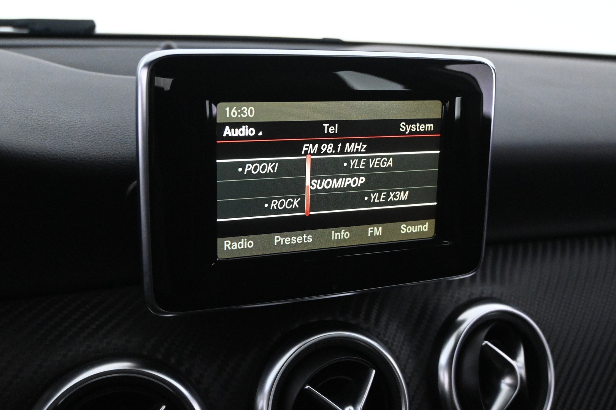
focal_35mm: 41
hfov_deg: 47.2
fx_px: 706
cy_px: 205
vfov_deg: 32.4
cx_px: 308
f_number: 4.5
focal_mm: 27.5
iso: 6400
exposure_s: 1/100
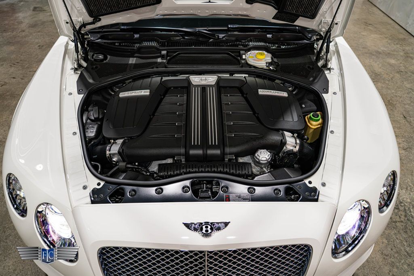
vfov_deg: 48.1
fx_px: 310
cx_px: 207
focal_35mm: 27
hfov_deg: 67.5
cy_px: 133
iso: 1000
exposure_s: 1/60
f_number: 4
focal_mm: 26
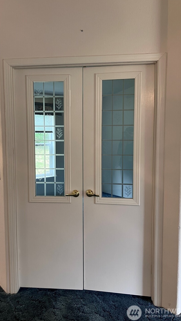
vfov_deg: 62.6
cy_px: 160
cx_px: 74
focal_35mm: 31
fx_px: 265
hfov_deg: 37.6
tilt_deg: -4.3
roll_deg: -0.2
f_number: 1.8
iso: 100
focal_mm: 3.99
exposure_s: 1/60
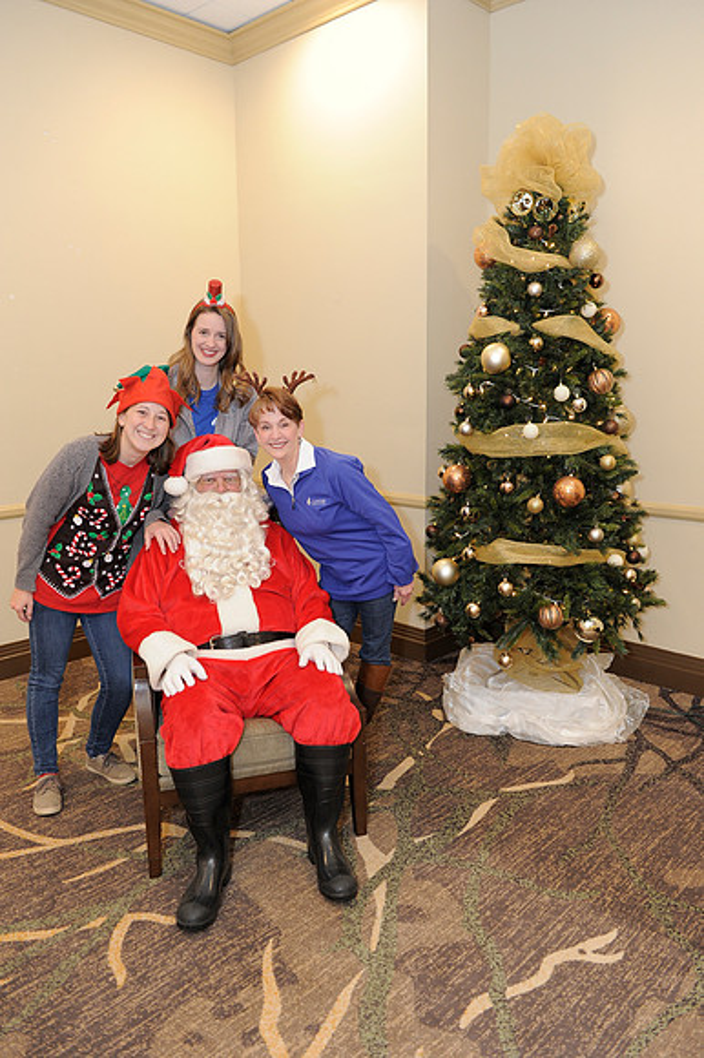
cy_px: 529
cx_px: 352
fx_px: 793
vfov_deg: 67.4
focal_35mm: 27
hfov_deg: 47.9
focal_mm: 27
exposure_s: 1/100
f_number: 4
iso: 1600
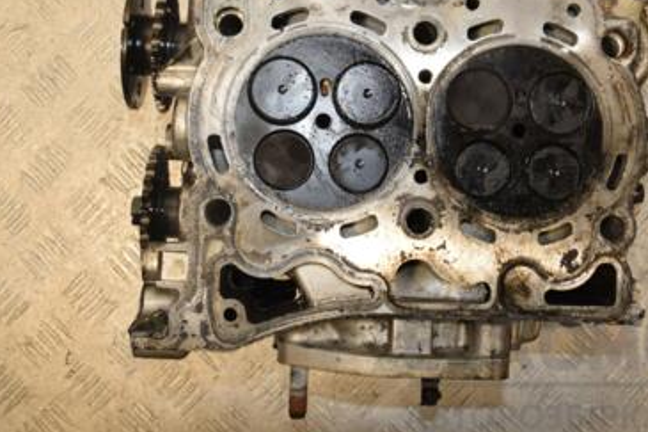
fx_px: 932
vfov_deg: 25.7
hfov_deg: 38.2
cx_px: 371
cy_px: 107
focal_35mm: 52
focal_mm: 21
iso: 800
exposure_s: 1/200
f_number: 9
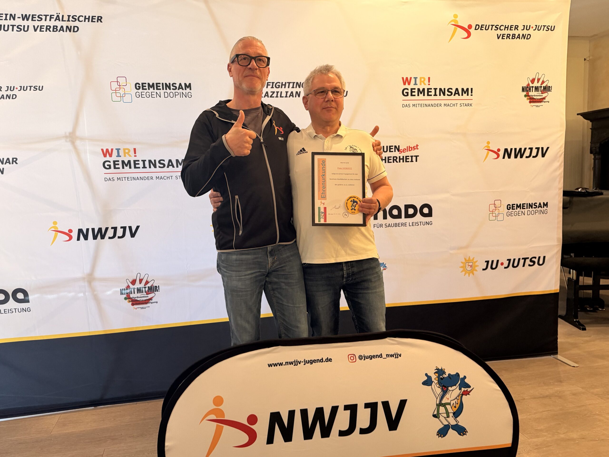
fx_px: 422
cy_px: 228
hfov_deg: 71.6
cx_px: 304
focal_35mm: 24
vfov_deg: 56.8
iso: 250
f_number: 1.78
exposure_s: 1/50
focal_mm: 6.76
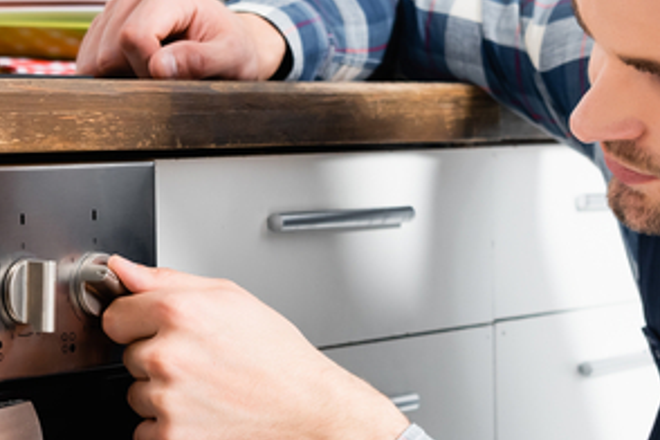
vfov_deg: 10.1
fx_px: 2493
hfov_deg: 15.1
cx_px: 223
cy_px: 291
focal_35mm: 136
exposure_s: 1/160
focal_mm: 40
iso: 125
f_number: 4
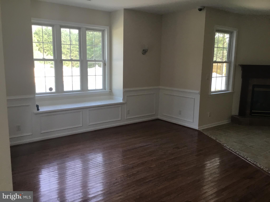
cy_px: 101
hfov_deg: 58.4
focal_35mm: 31
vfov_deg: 45.4
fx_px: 242
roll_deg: -2.9
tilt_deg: -11.2
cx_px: 135
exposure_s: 1/30
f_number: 2.4
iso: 32
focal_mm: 3.3
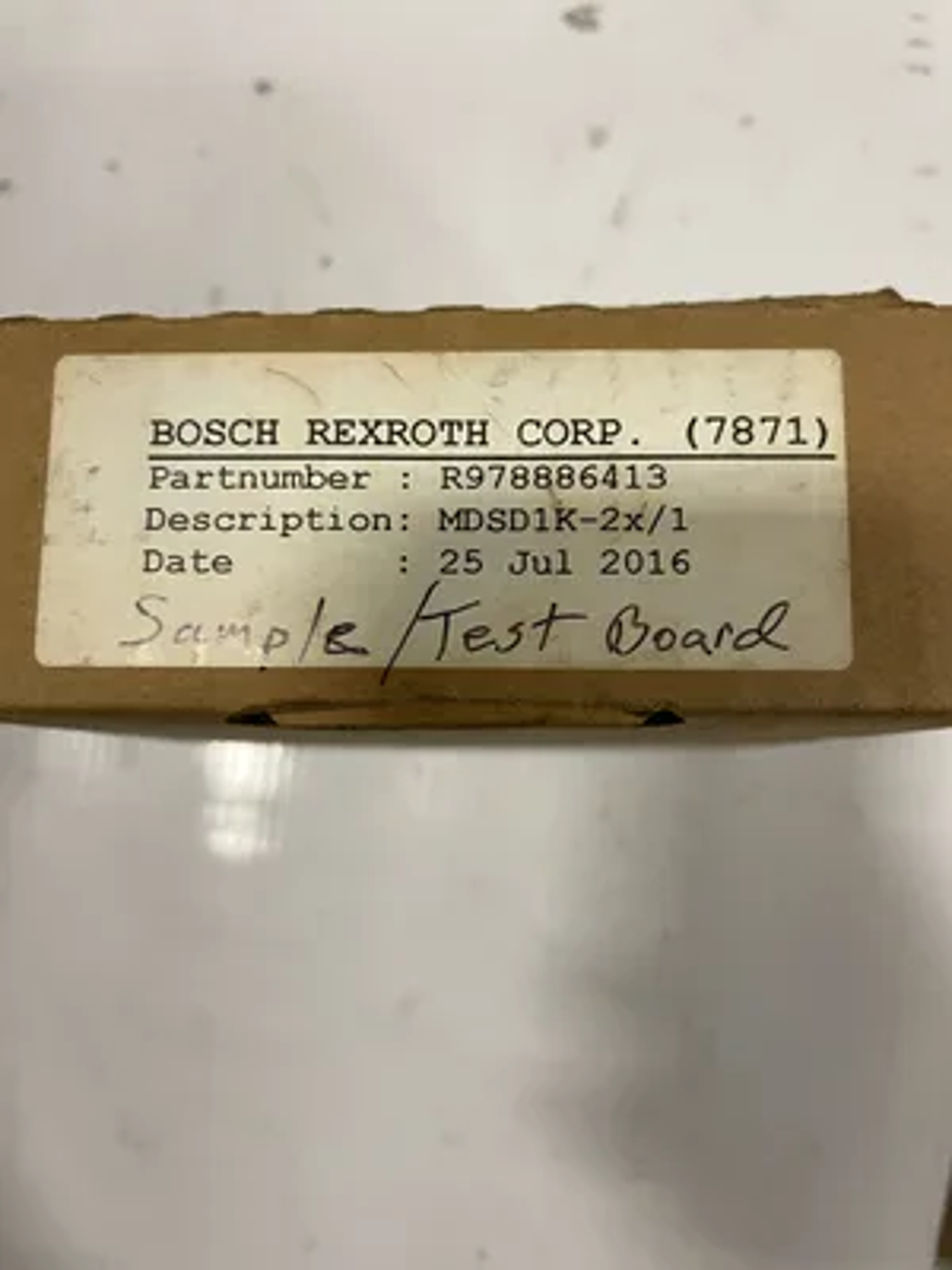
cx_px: 476
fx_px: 953
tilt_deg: -83.7
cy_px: 635
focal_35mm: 26
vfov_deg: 67.3
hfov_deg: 53.1
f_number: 1.6
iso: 160
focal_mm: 4.2
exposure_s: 1/60
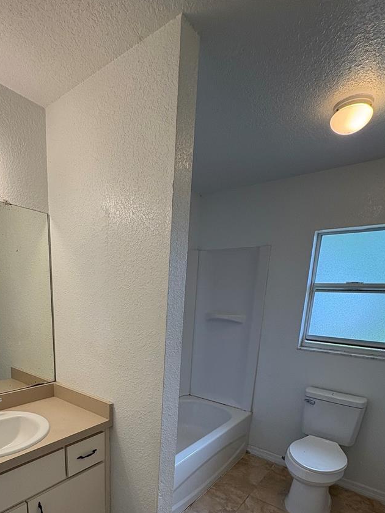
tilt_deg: -12.4
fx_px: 297
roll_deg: -1.8
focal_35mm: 20
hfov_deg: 65.5
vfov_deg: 77.6
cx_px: 160
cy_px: 363
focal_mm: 2.22
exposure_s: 1/120
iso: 100
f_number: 2.2
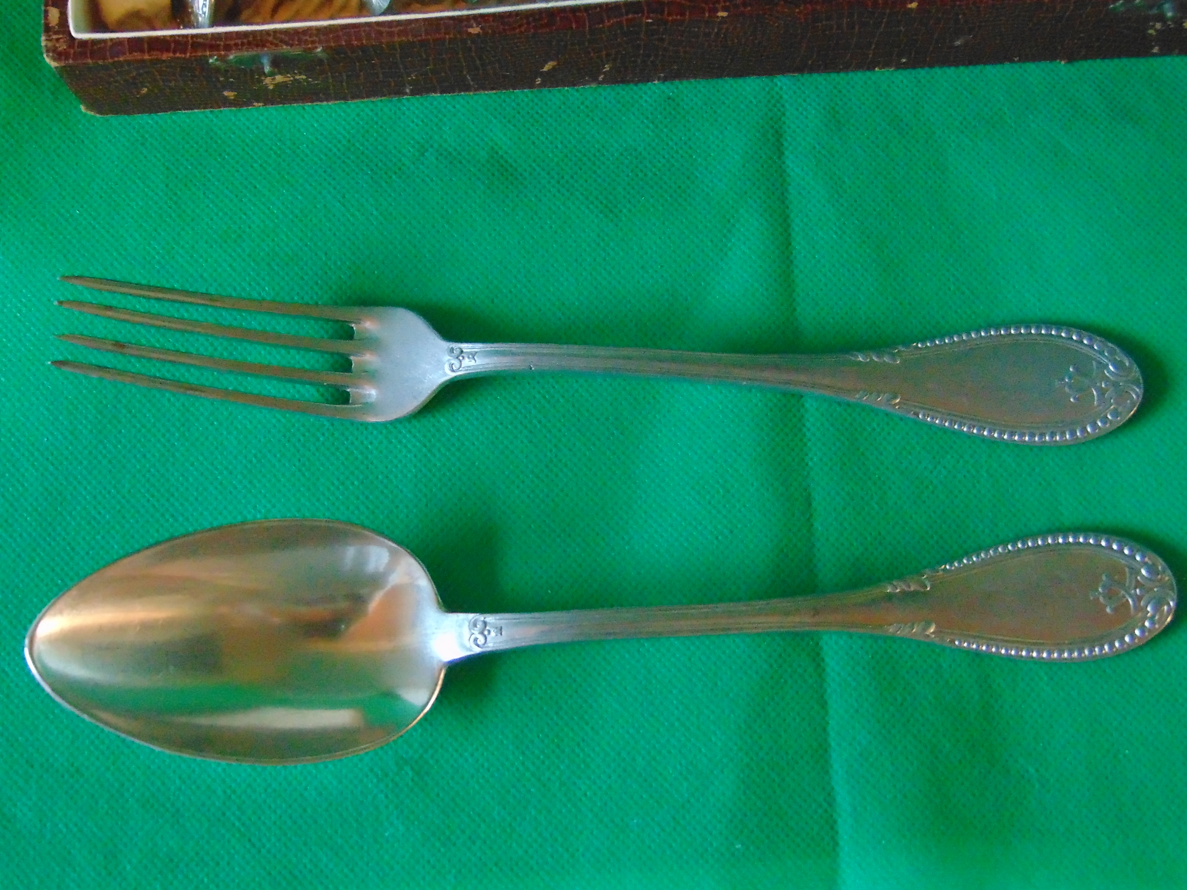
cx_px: 594
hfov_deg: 44.8
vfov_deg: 34.3
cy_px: 445
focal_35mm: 42
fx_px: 1440
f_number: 3.3
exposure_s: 1/30
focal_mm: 7.6
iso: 800
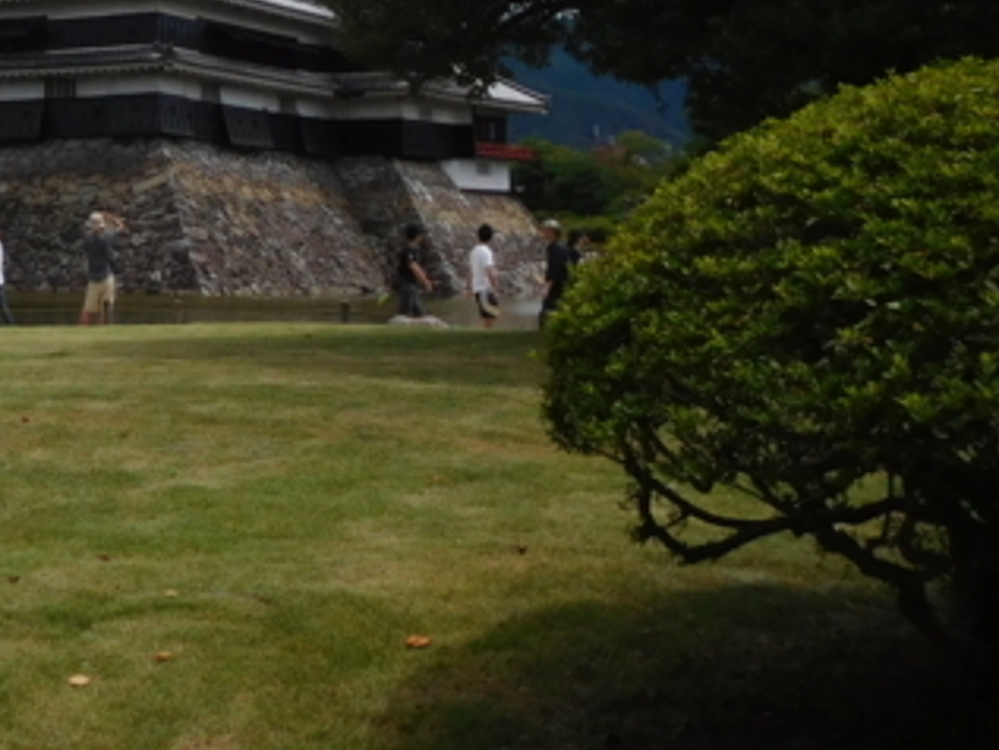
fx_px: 1819
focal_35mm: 63
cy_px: -186
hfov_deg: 28.2
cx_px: -76
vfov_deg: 21.4
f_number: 6.8
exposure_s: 1/640
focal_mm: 4.5
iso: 125
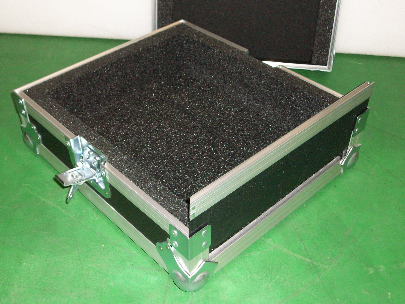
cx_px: 202
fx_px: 491
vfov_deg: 34.3
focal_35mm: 42
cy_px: 152
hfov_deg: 44.8
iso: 160
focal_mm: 7.1
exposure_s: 1/46
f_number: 3.2
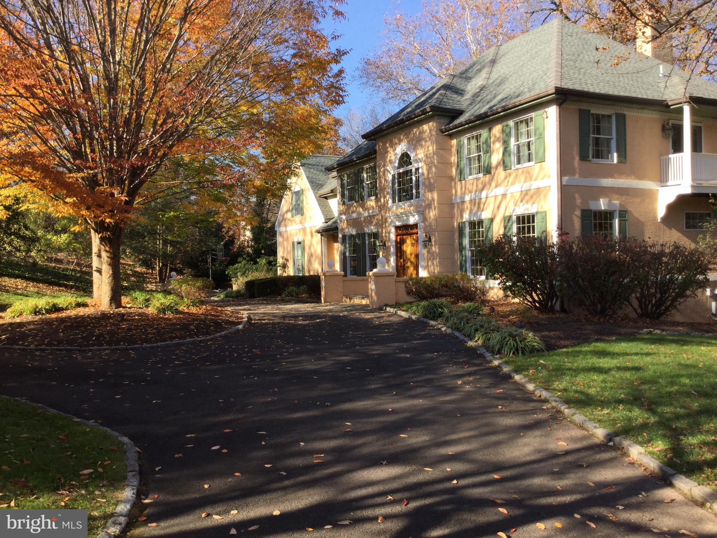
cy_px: 269
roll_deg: +2.1
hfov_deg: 58.4
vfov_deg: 45.4
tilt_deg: -0.3
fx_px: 642
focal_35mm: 31
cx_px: 358
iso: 25
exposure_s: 1/482
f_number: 2.4
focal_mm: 3.3
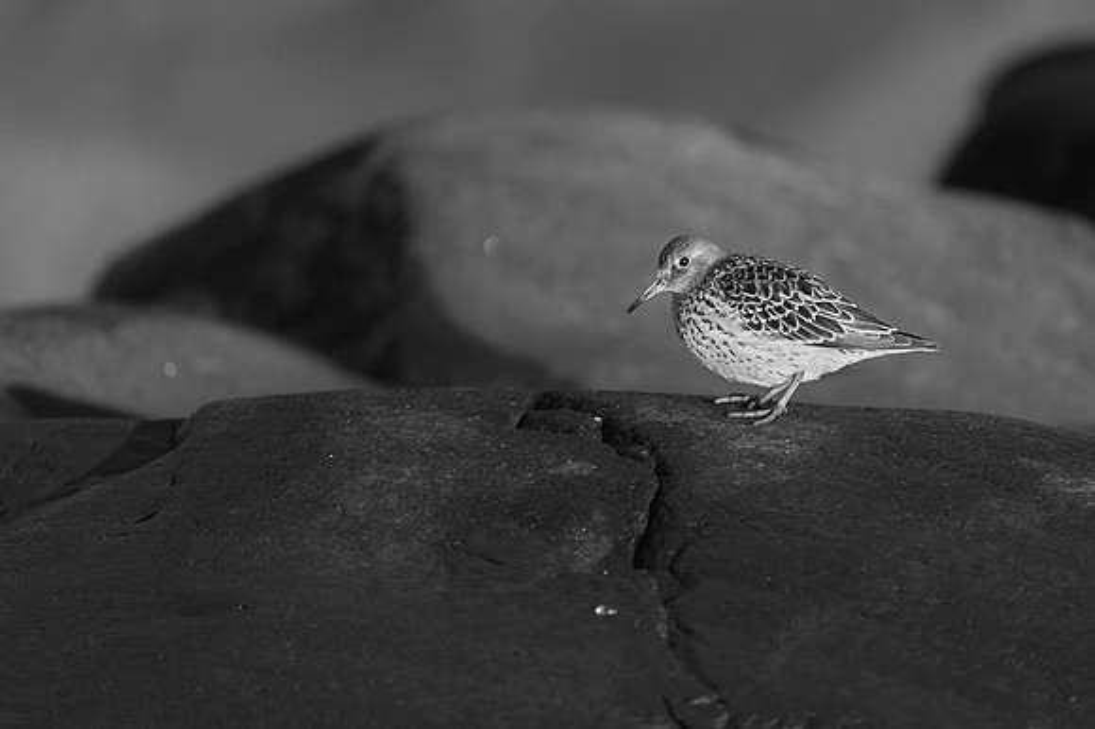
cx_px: 633
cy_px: 285
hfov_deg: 3.4
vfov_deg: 2.3
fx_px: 18501
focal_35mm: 609
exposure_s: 1/2000
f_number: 4
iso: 1250
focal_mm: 500
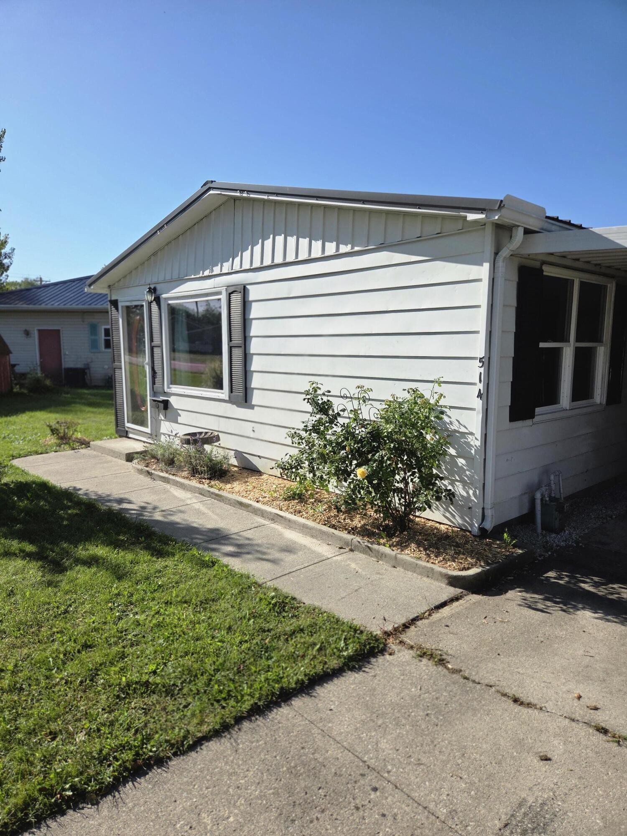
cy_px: 418
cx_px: 314
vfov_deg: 73.9
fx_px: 555
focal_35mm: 23
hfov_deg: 58.9
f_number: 1.8
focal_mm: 5.4
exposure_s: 1/5545
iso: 80
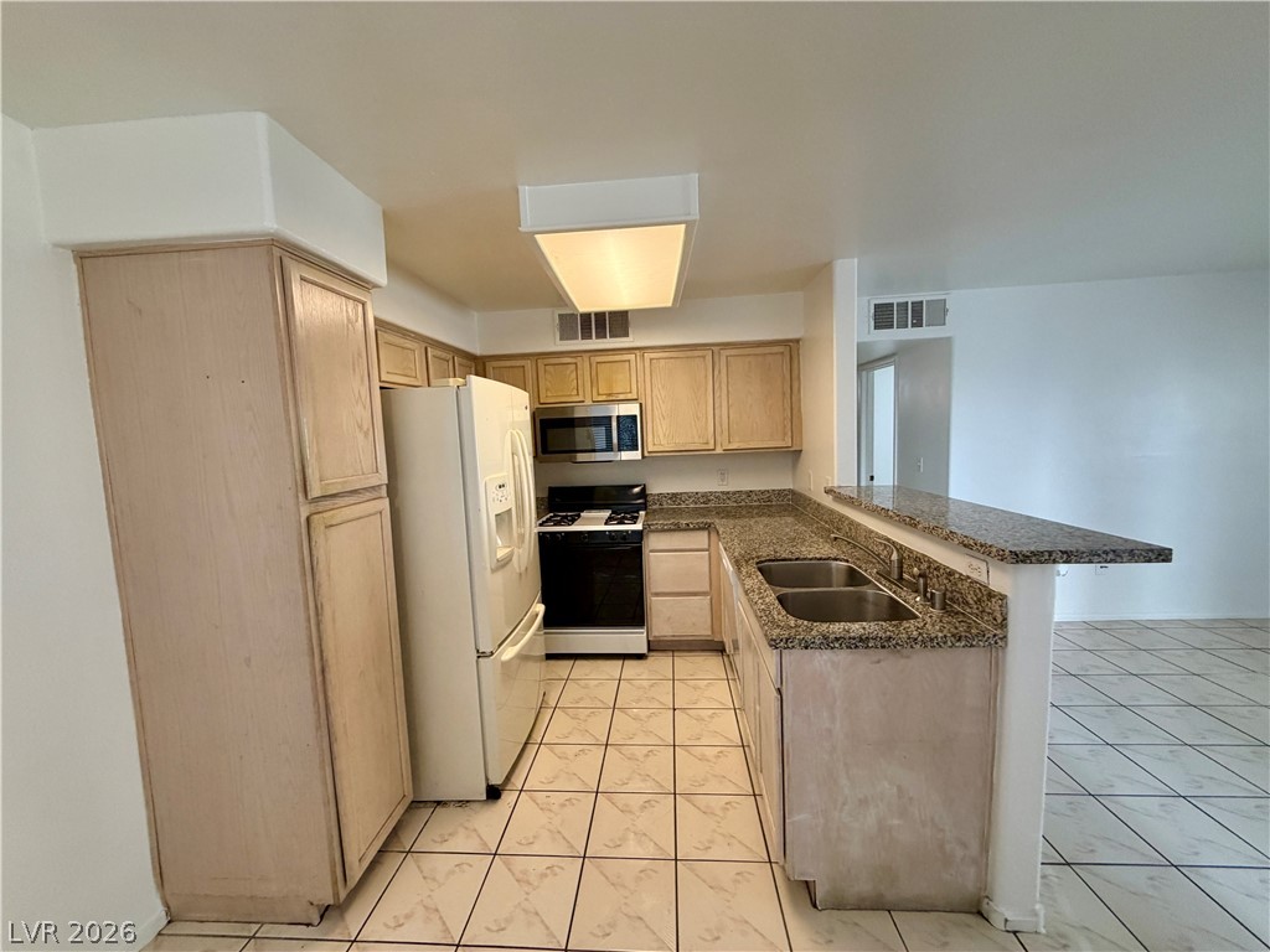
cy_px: 476
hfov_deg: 102.1
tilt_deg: -5.9
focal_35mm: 14
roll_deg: +3.6
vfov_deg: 85.7
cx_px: 635
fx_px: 514
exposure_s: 1/120
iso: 200
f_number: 2.2
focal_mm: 2.22
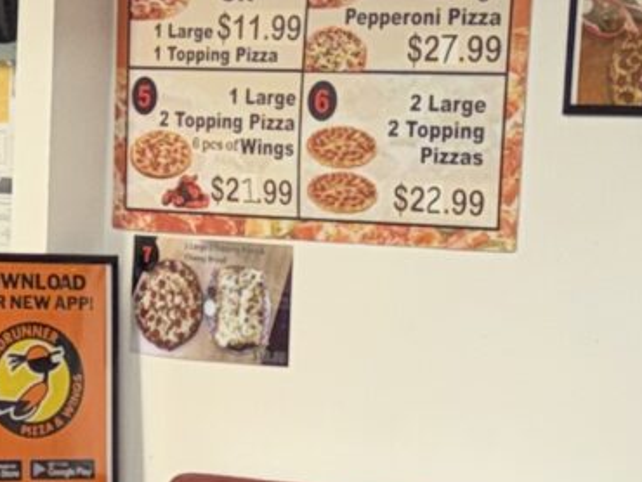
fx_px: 3081
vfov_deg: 8.6
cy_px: 858
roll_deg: -2.2
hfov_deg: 11.9
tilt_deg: -12.9
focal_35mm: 166
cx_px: 182
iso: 80
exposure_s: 1/120
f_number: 1.78
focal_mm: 6.76
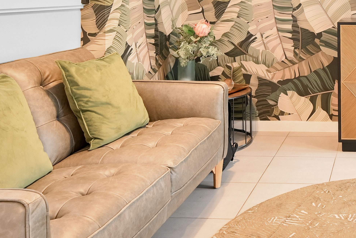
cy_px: 11
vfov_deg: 29.5
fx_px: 425
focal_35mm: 43
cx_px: 371
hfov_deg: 39.1
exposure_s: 1/8
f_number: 7.1
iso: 450
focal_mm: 14
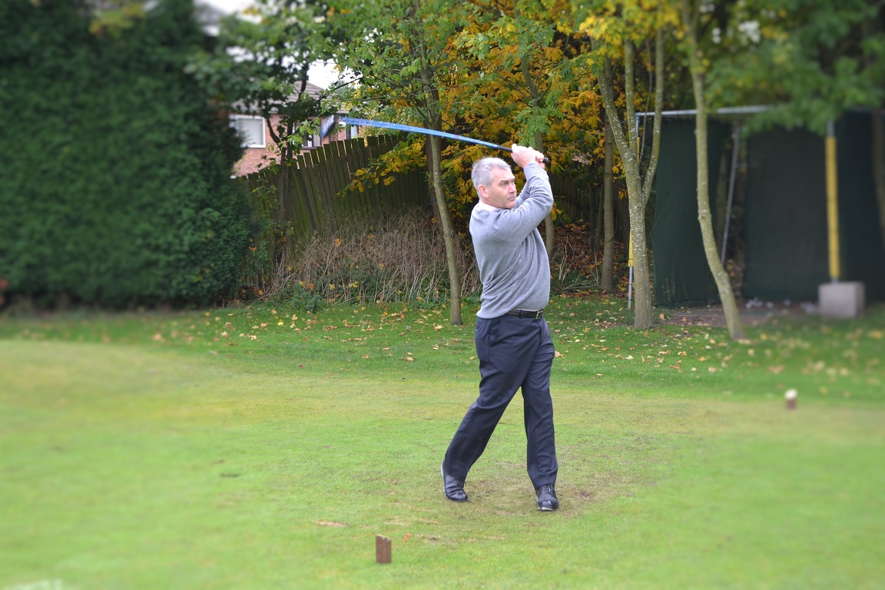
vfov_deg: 21.6
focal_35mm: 63
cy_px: 295
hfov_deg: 31.9
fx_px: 1549
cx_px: 442
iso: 360
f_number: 5.6
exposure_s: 1/125
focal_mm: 42
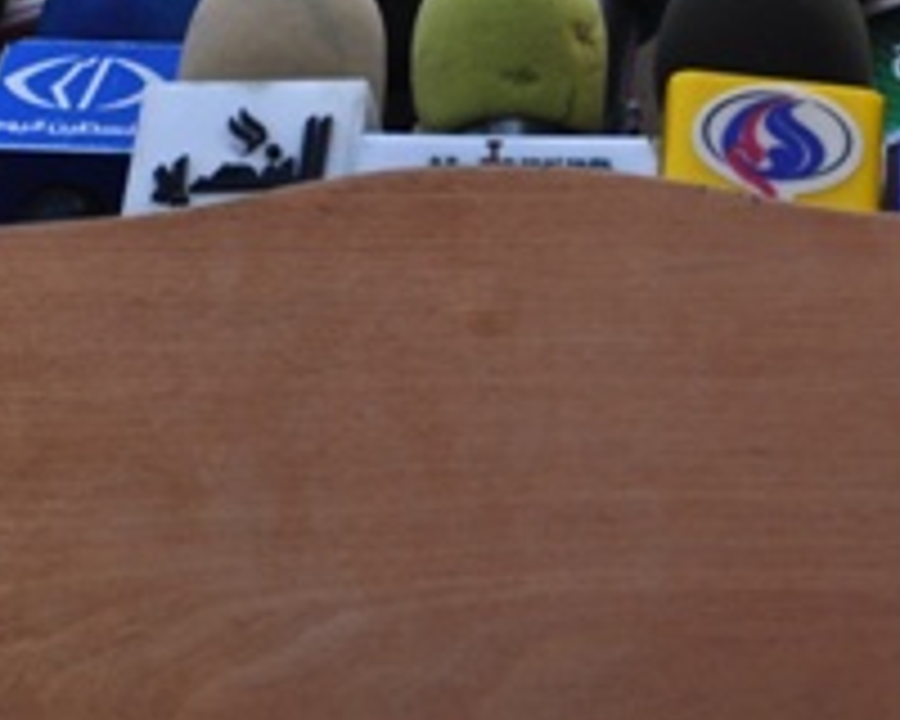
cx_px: 549
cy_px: -11
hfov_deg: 5.1
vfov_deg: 4.1
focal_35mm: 381
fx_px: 10162
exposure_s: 1/500
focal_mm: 85
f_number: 5.6
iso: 320
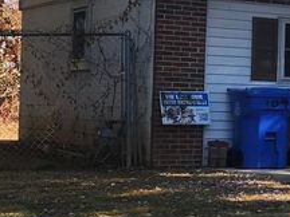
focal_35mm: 68
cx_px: 418
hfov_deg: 23.6
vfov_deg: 20.6
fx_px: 570
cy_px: -23
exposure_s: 1/357
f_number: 1.8
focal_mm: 6.4
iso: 12
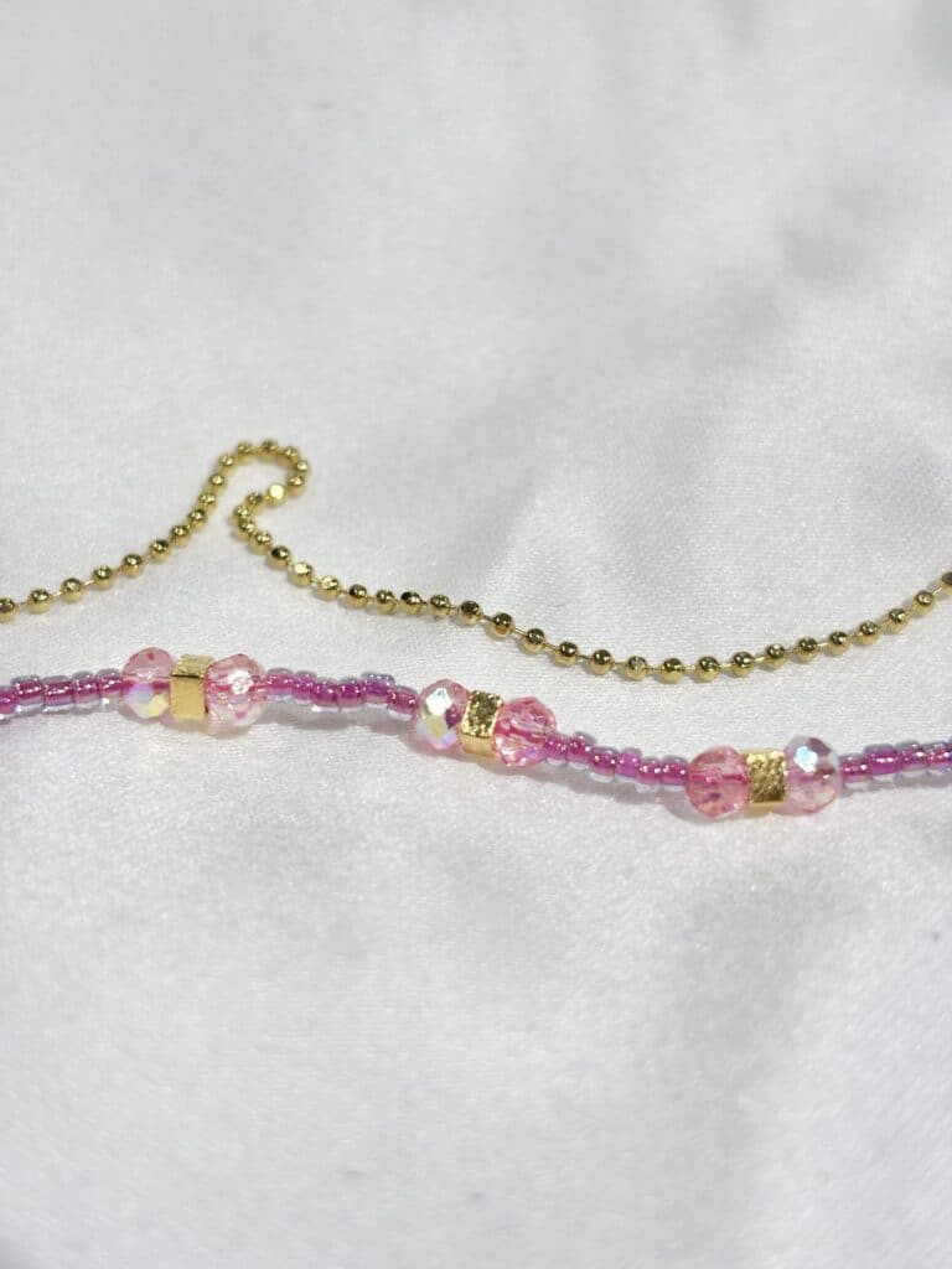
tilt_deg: -29.6
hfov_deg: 28.0
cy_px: 634
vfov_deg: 36.8
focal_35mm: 52
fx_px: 1907
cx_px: 476
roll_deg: +6.3
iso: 32
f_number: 1.6
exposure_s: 1/353
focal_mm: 5.96
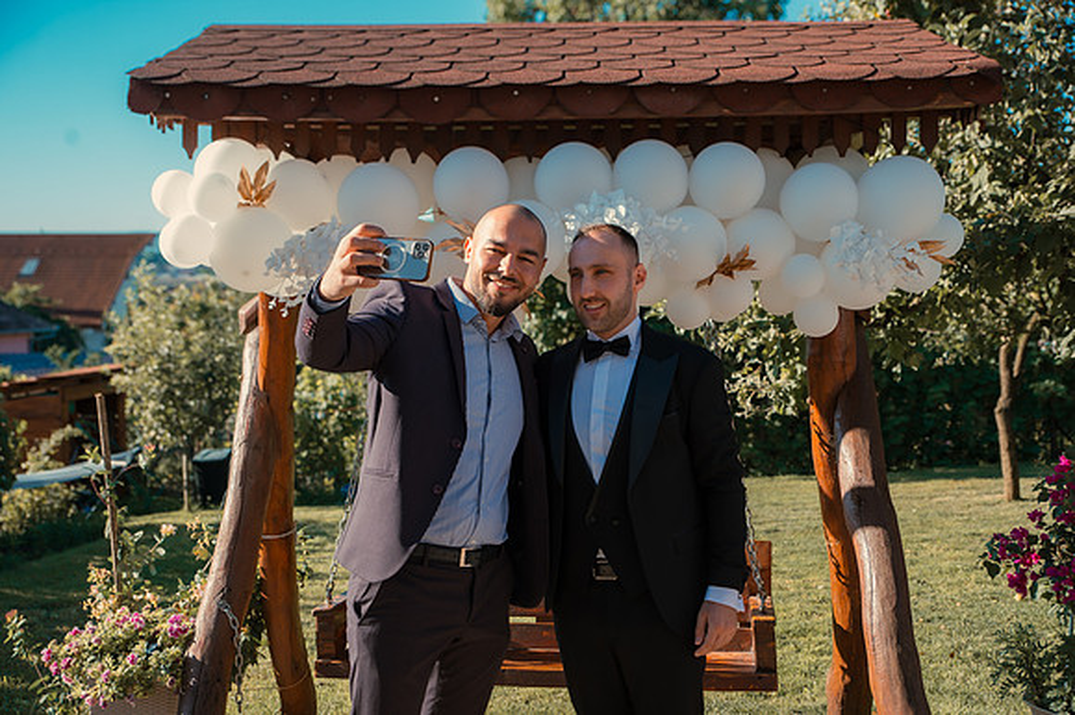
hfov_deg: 46.4
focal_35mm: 42
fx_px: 1253
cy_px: 358
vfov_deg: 31.9
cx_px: 538
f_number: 3.5
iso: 100
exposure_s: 1/250
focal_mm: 42
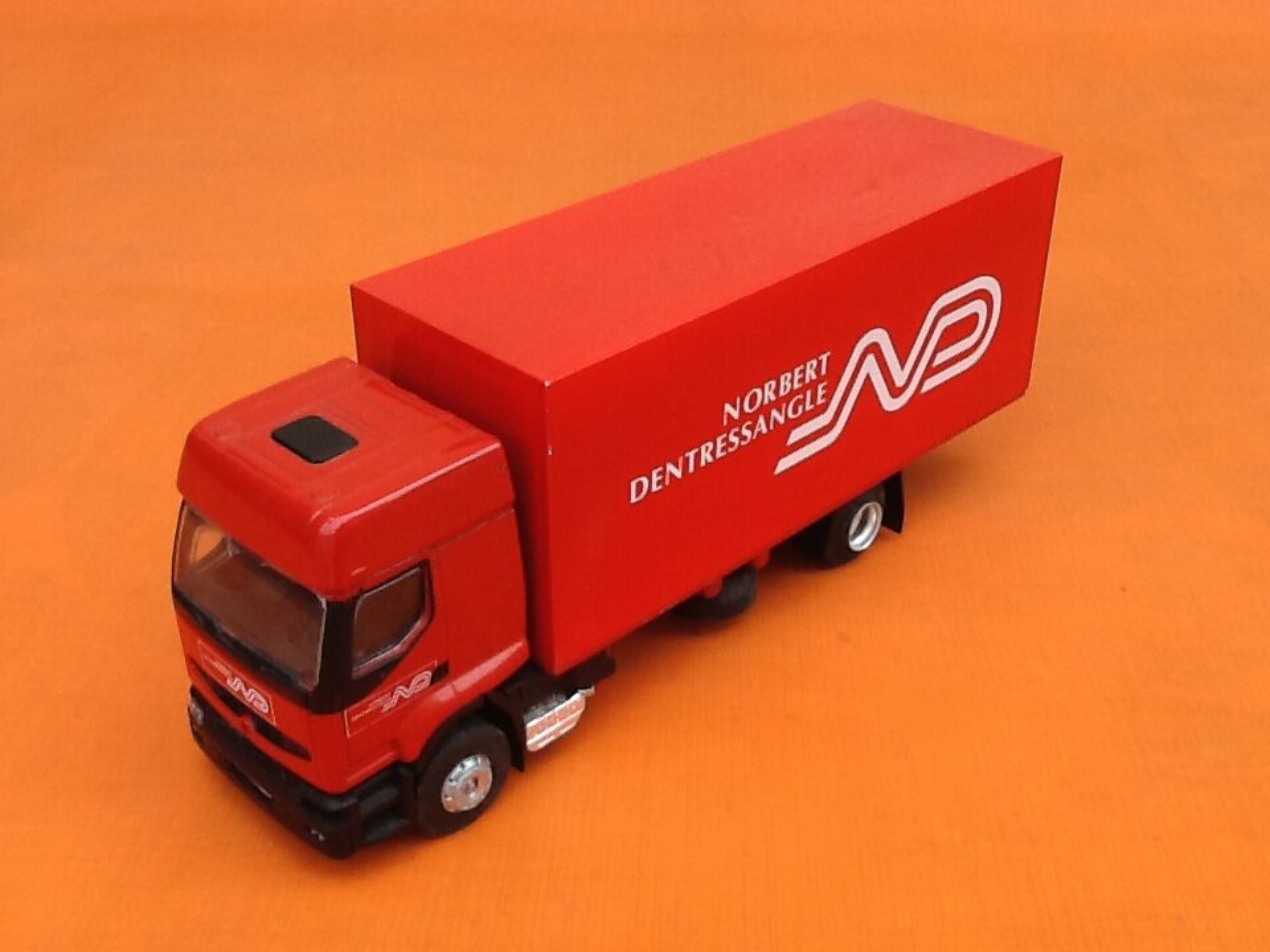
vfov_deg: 32.9
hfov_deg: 42.9
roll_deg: -0.3
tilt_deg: -32.3
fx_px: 1614
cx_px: 635
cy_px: 476
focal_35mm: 44
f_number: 2.4
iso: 40
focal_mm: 2.03
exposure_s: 1/219
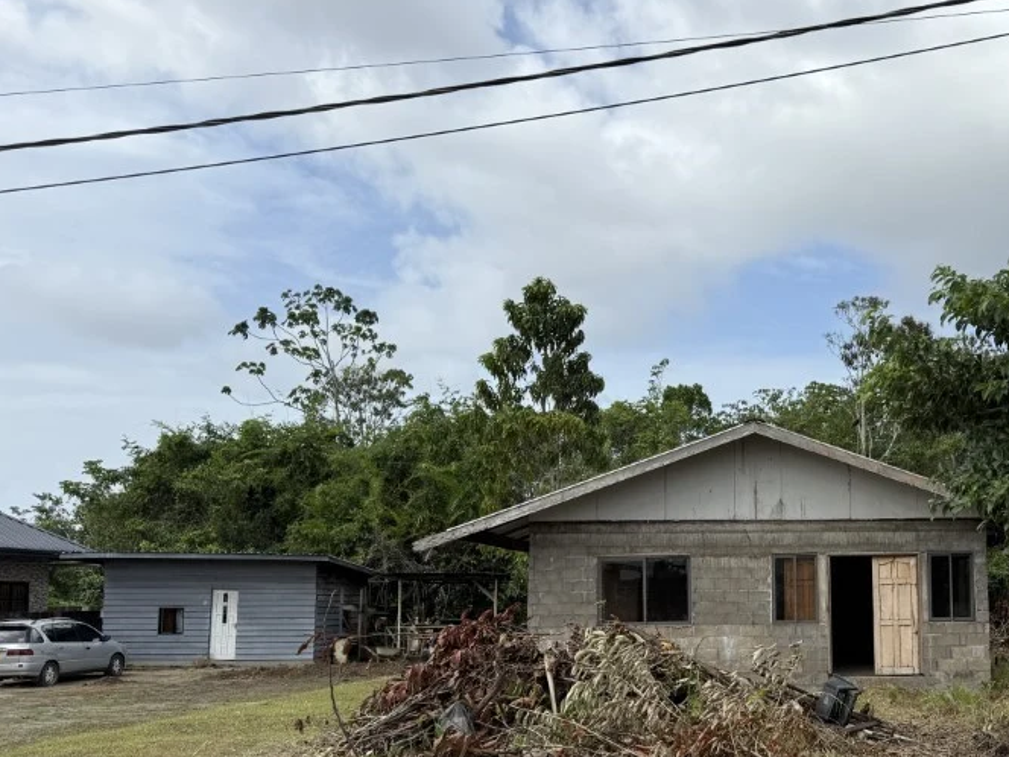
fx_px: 1078
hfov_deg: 48.1
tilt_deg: +3.8
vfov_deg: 38.1
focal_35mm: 37
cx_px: 764
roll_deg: +0.2
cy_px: 517
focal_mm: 6.76
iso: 80
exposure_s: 1/4167
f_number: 1.78
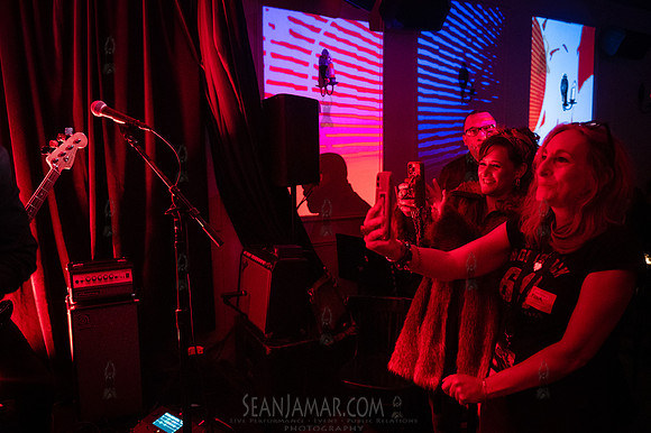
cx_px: 326
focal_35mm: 29
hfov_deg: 63.7
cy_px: 216
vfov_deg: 44.9
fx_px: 524
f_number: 2.8
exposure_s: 1/200
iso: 12800
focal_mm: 29
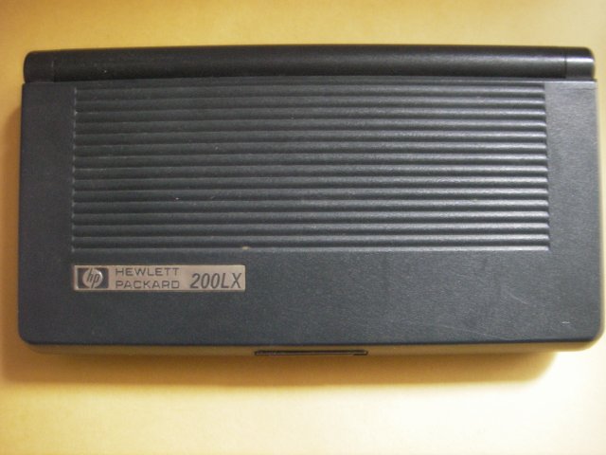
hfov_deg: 49.0
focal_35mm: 38
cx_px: 303
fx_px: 665
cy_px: 228
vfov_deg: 37.7
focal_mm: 6.3
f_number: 3.3
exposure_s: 1/4
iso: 200
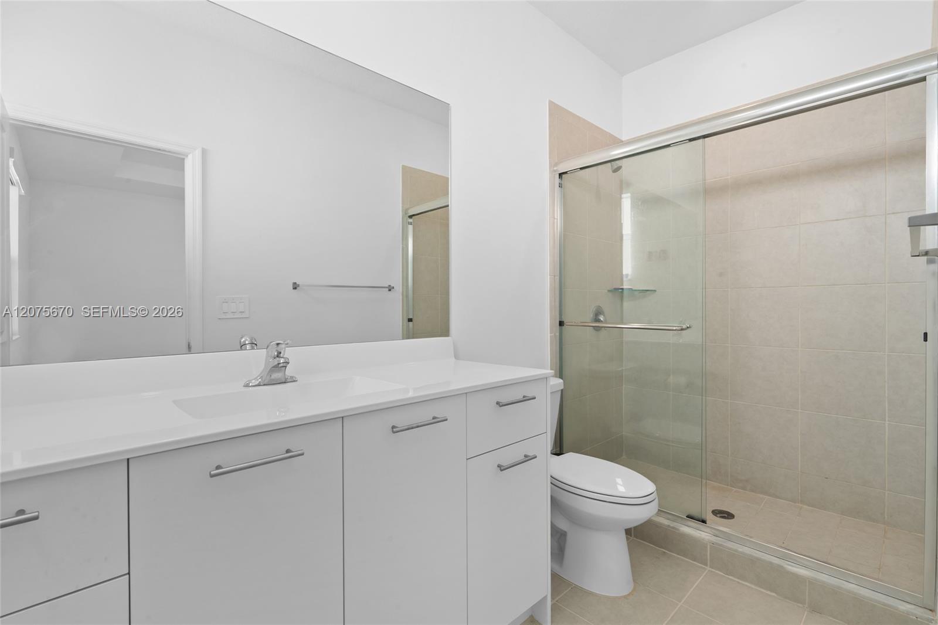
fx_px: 430
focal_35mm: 16
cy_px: 312
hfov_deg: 95.0
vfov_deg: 72.0
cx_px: 469
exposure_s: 1/2.5
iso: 250
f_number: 14
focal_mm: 16.5
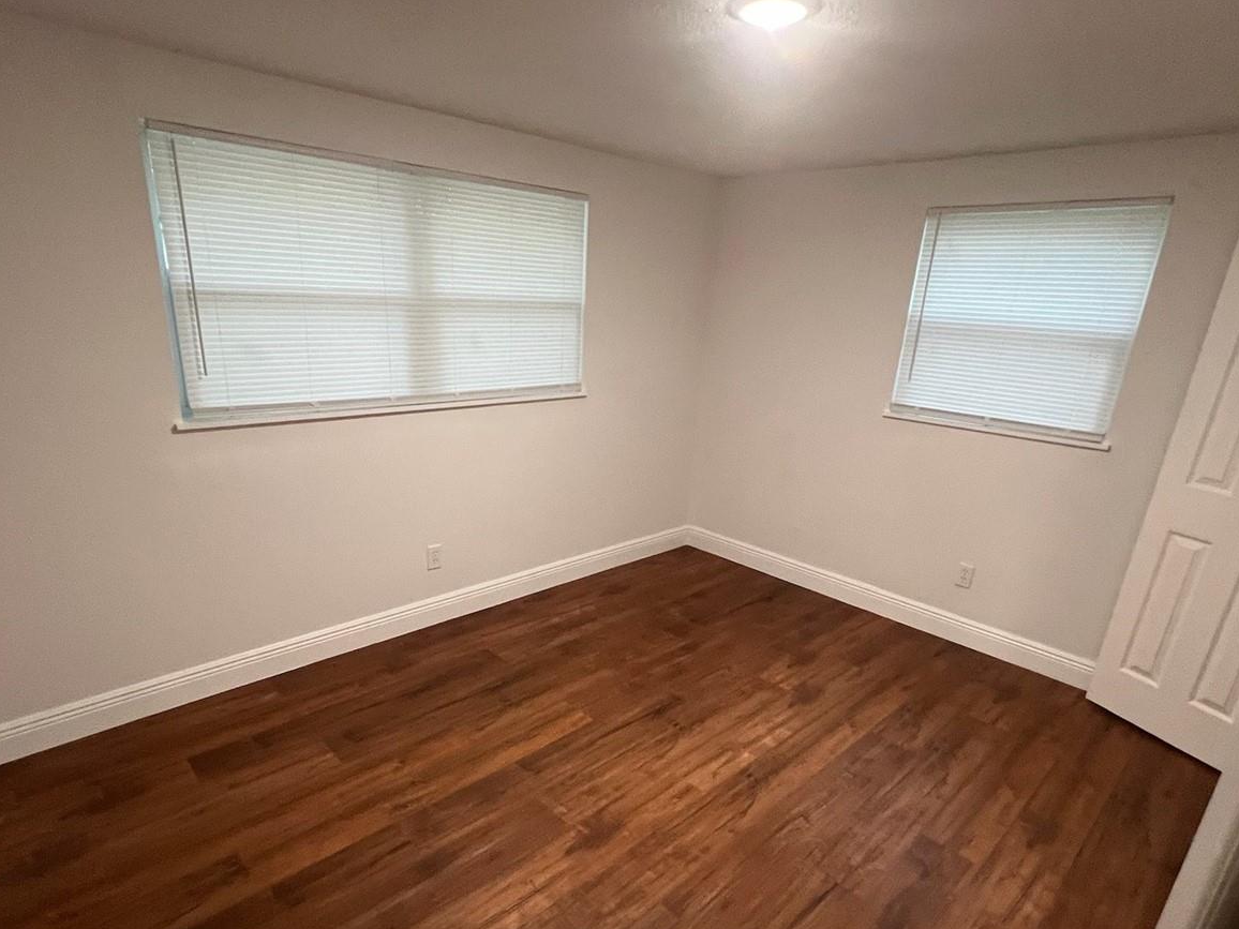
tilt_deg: -20.6
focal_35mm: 18
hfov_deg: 87.7
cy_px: 536
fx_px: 644
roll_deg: -2.8
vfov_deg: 71.2
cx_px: 608
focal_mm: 1.57
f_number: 1.8
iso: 400
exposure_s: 1/60
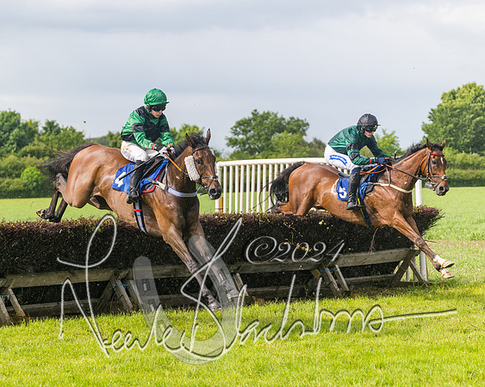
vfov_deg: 13.4
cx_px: 186
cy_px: 191
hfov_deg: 16.7
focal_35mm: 115
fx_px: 1652
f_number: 4
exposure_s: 1/2500
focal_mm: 98
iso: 400
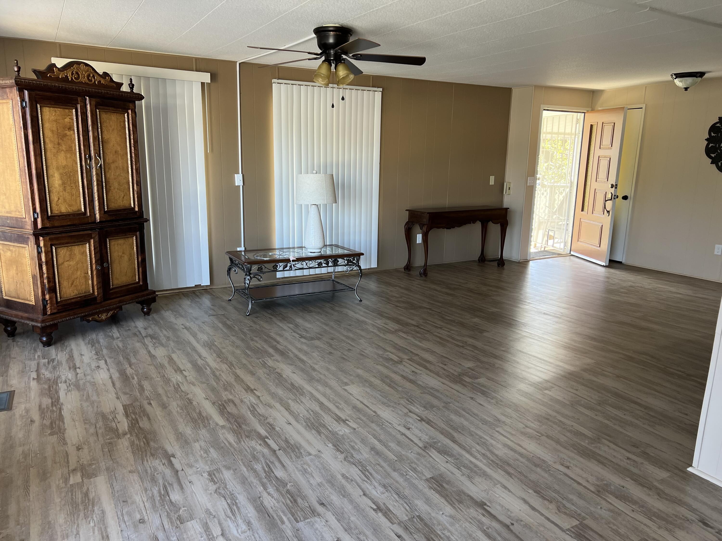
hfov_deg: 67.3
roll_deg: -1.2
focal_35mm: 26
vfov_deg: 53.1
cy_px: 270
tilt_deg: -11.8
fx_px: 542
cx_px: 361
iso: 125
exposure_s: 1/121
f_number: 1.5
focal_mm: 5.7
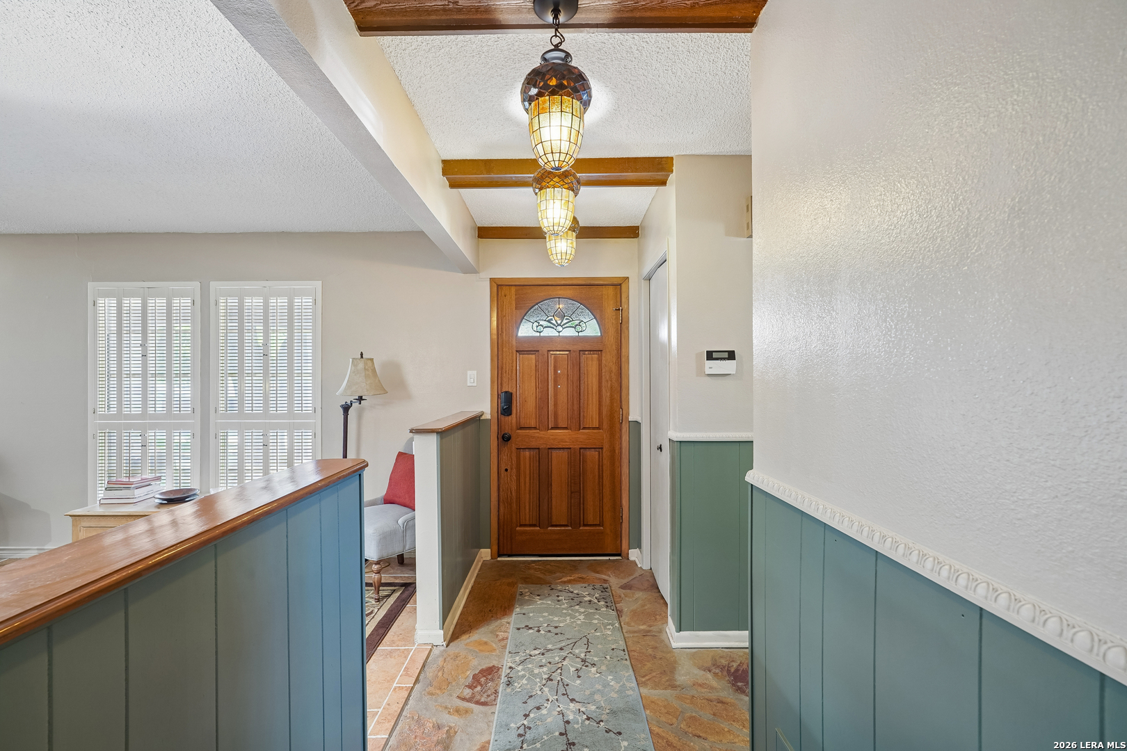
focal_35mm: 16
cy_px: 376
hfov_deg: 95.0
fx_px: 517
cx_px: 564
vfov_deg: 72.1
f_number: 8
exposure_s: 1/4
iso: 400
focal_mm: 16.5
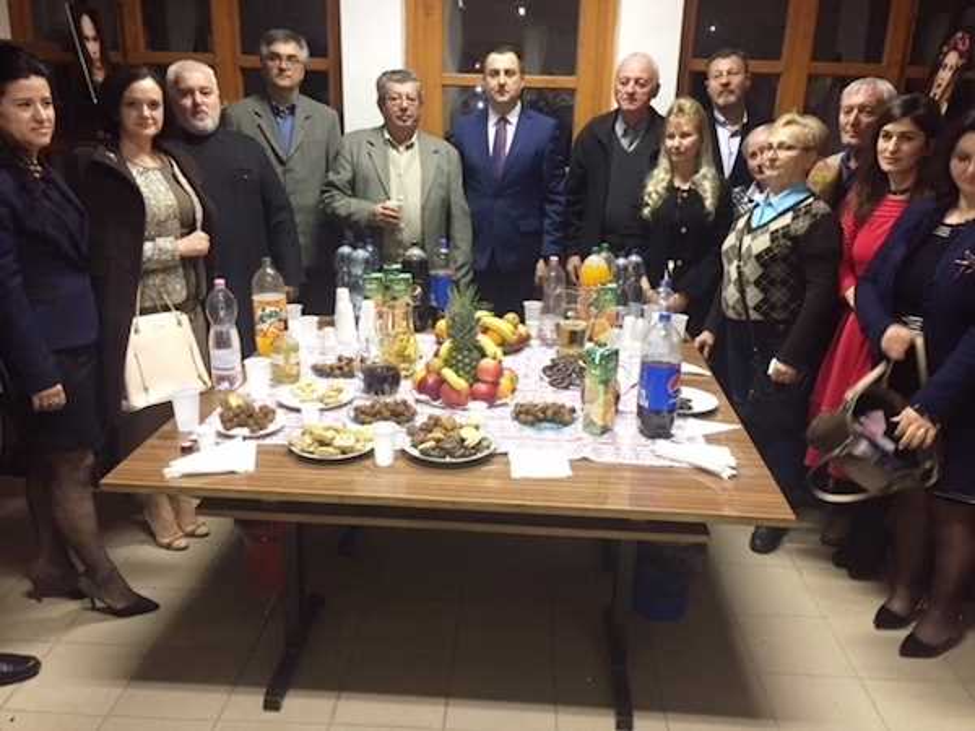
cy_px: 366
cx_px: 488
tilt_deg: -18.8
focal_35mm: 29
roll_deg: -2.1
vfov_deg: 48.2
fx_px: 817
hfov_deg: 61.7
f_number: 2.2
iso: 250
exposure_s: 1/20
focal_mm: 4.15
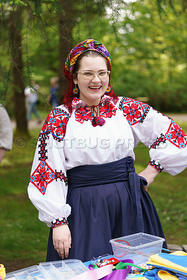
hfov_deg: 19.5
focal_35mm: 70
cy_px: 140
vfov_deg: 28.8
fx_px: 545
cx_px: 94
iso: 160
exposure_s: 1/200
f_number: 2.8
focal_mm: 70
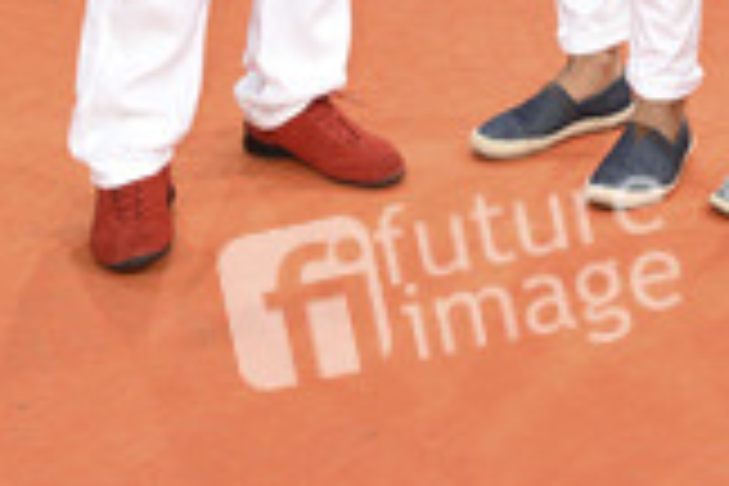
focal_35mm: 141
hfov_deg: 14.5
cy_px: -392
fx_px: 2855
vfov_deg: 9.3
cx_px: 580
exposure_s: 1/160
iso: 400
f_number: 6.3
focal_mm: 38
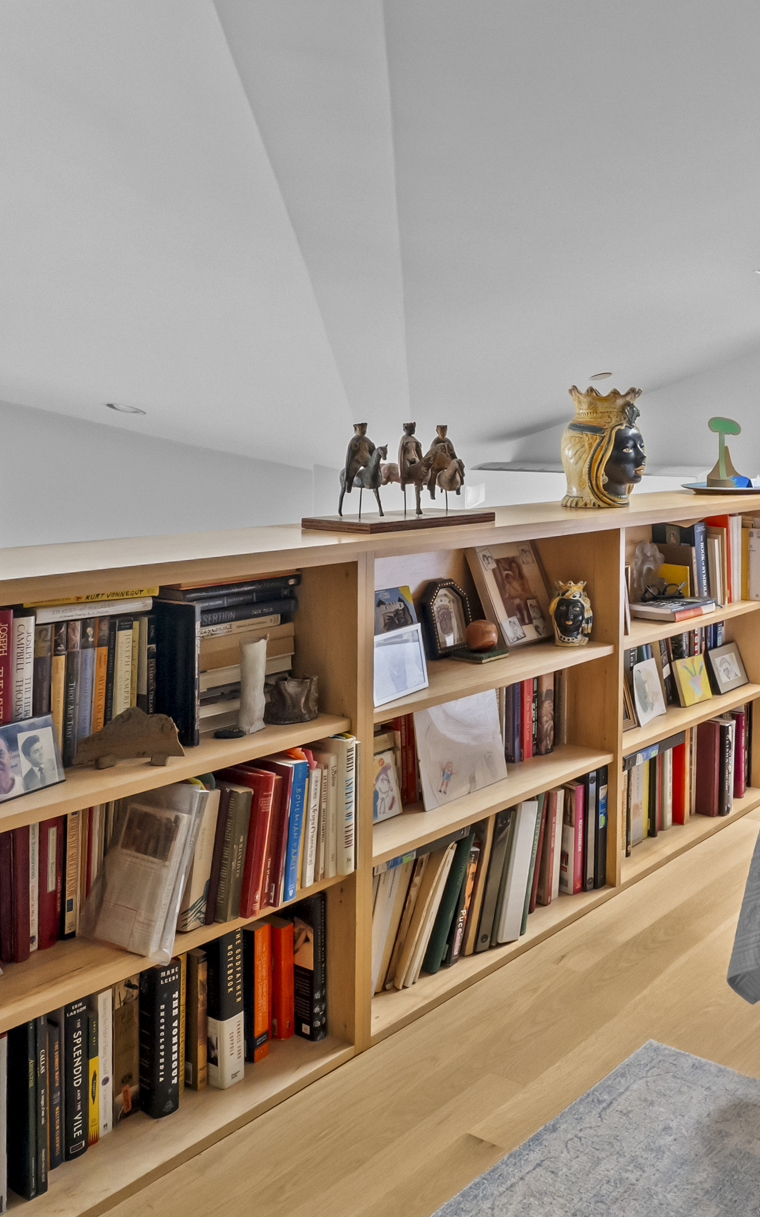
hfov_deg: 36.7
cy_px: 474
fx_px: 1027
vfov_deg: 60.6
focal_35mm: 31
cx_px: 749
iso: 2000
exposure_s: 1/1.43
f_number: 9.5
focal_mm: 12
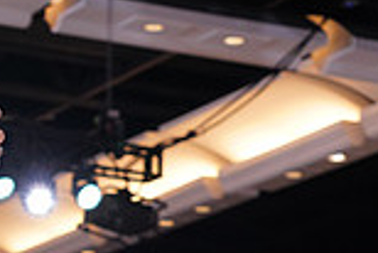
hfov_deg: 8.4
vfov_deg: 5.8
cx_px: -270
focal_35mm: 237
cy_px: 301
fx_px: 2491
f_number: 5
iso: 1600
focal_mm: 63
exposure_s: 1/160
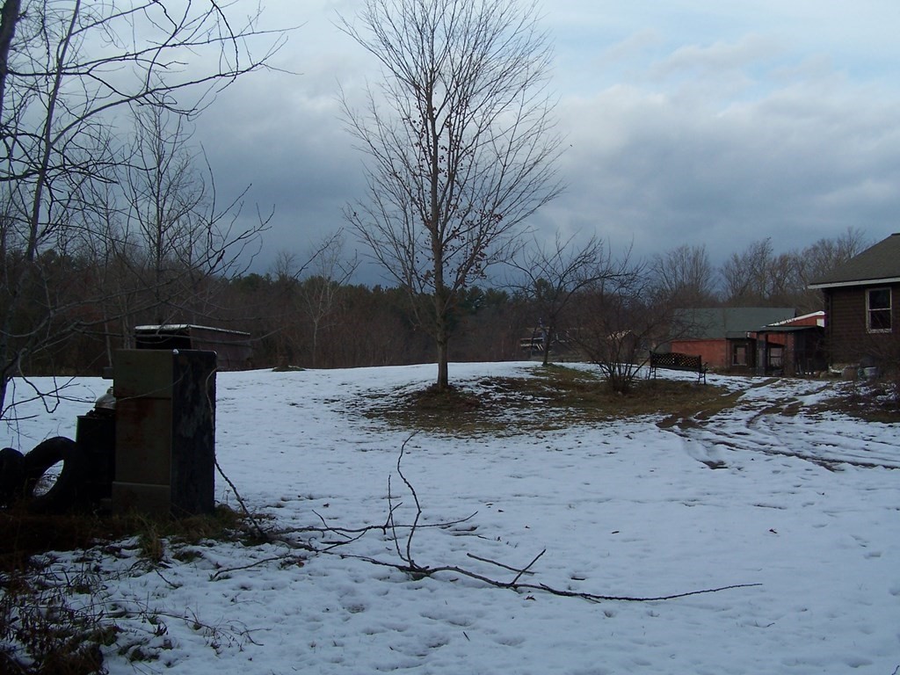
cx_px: 450
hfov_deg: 49.0
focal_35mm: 38
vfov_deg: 37.7
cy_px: 338
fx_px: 988
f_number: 4
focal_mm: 6.3
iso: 80
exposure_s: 1/500
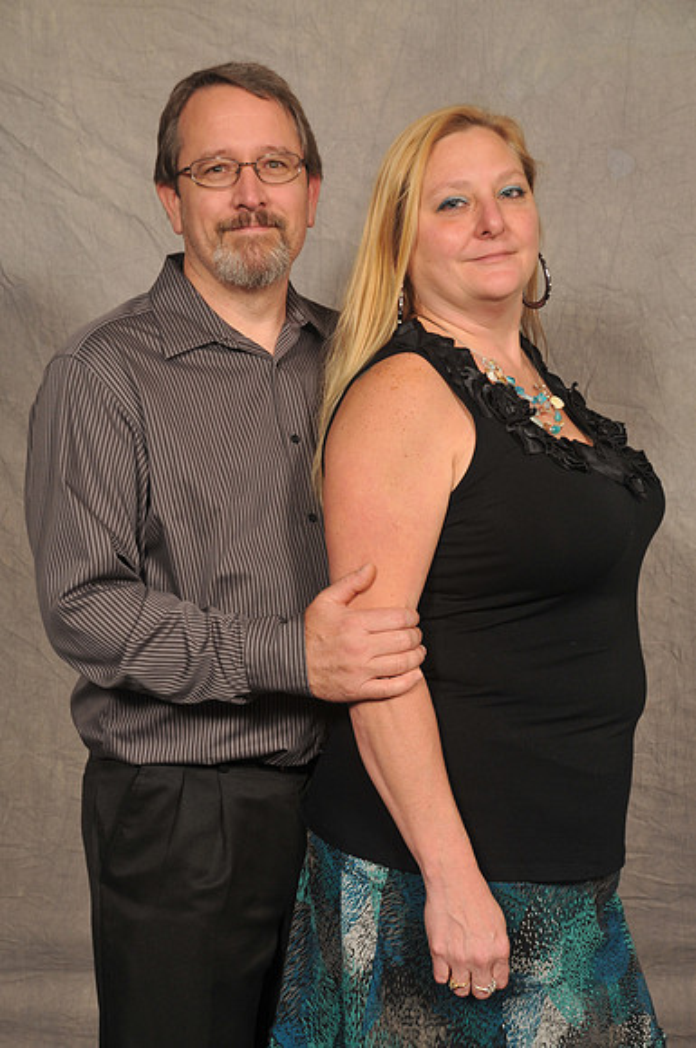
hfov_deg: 23.7
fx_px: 1658
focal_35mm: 57
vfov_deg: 35.1
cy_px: 524
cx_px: 348
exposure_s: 1/125
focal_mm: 38
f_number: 5.6
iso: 200
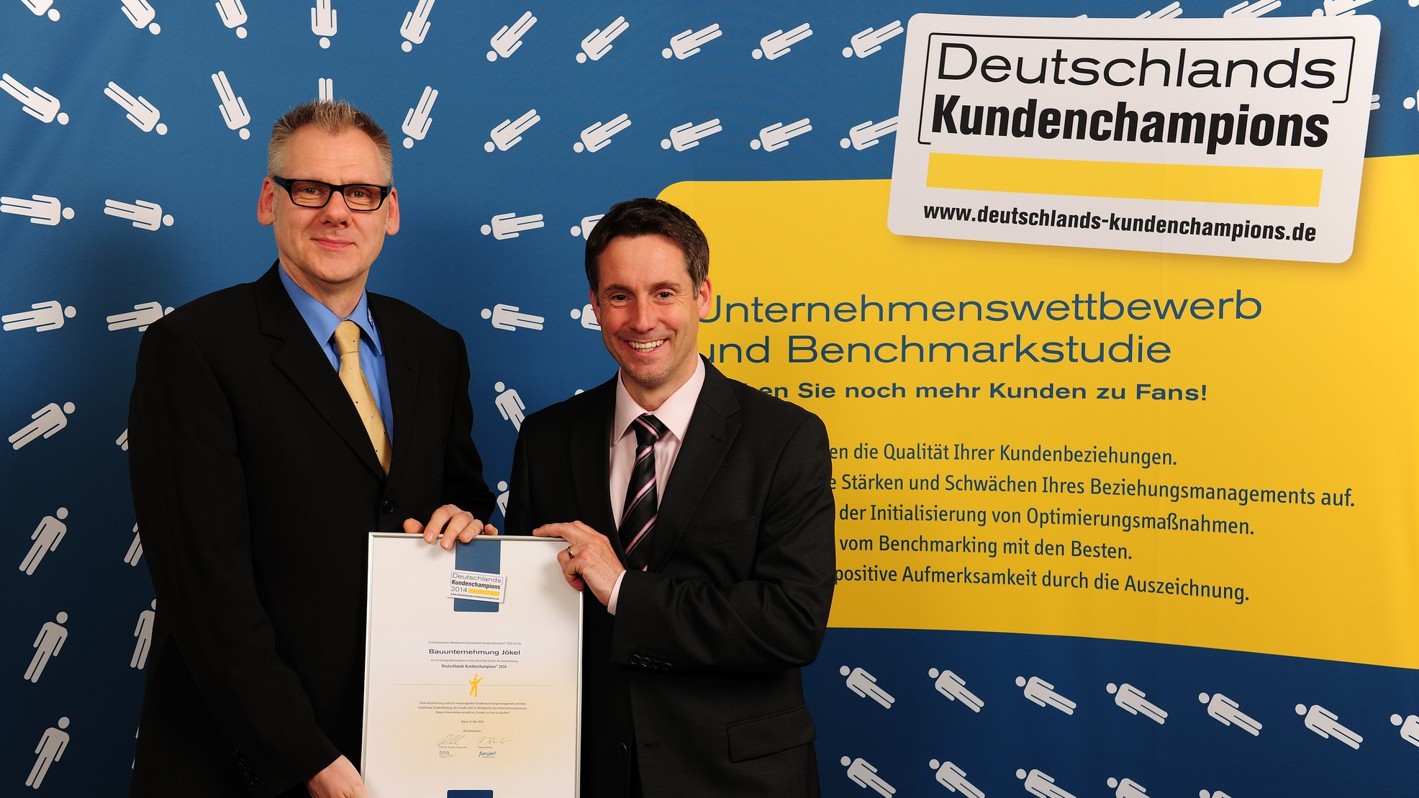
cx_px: 718
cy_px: 461
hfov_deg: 40.6
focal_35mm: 51
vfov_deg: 23.5
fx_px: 1919
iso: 125
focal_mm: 48
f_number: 6.3
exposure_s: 1/125
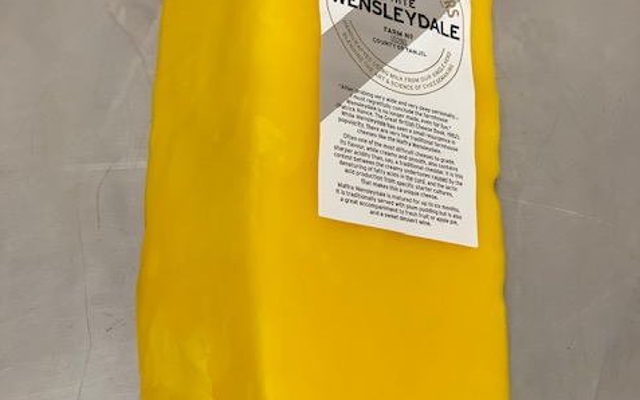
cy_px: 123
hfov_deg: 27.9
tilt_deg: -67.9
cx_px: 319
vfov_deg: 17.6
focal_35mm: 74
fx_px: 1291
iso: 100
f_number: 2.4
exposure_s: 1/50
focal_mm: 6
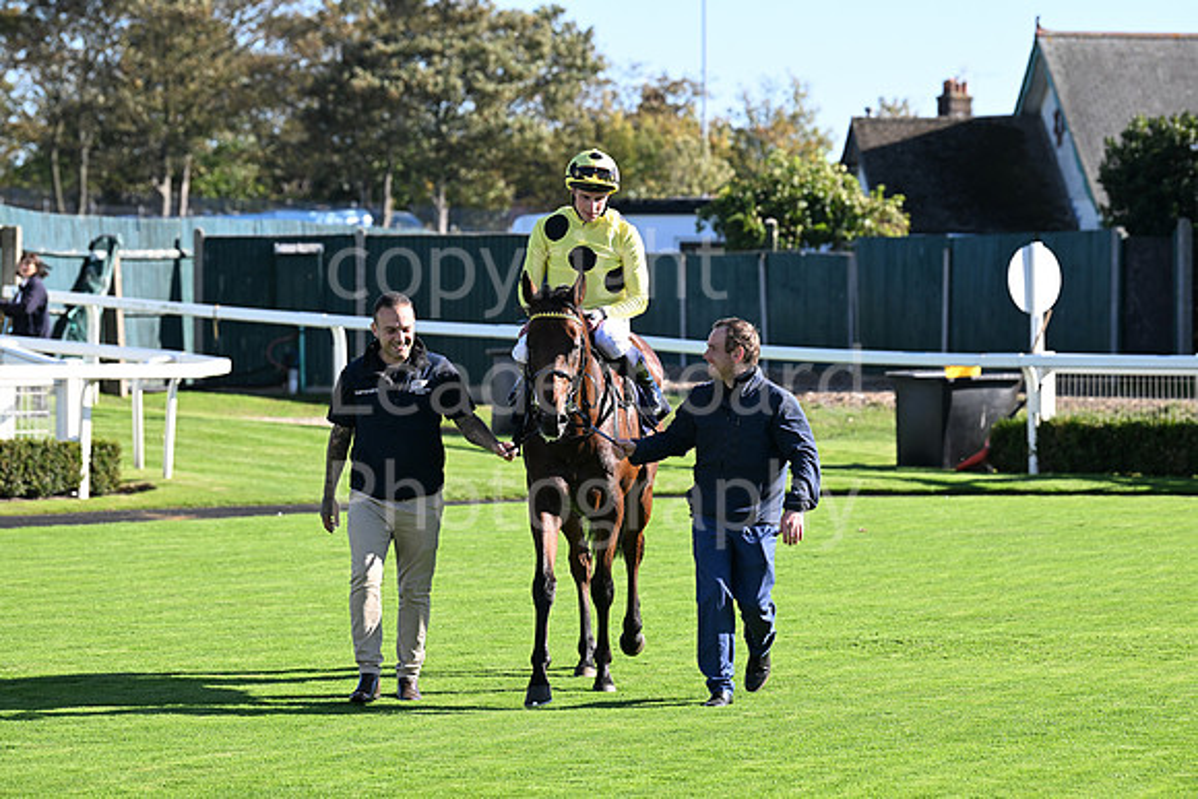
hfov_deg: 12.8
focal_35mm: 160
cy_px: 400
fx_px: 5325
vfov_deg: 8.6
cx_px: 599
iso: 400
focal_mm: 160
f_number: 5.6
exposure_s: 1/800
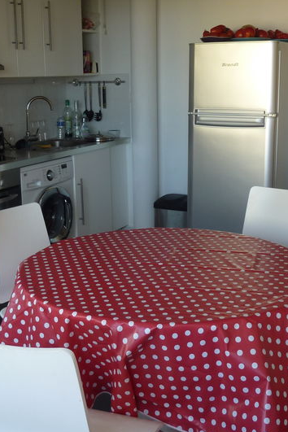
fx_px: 588
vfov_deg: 40.2
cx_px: 125
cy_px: 180
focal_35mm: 49
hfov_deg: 27.5
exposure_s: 1/60
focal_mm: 4.1
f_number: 3.3
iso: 80
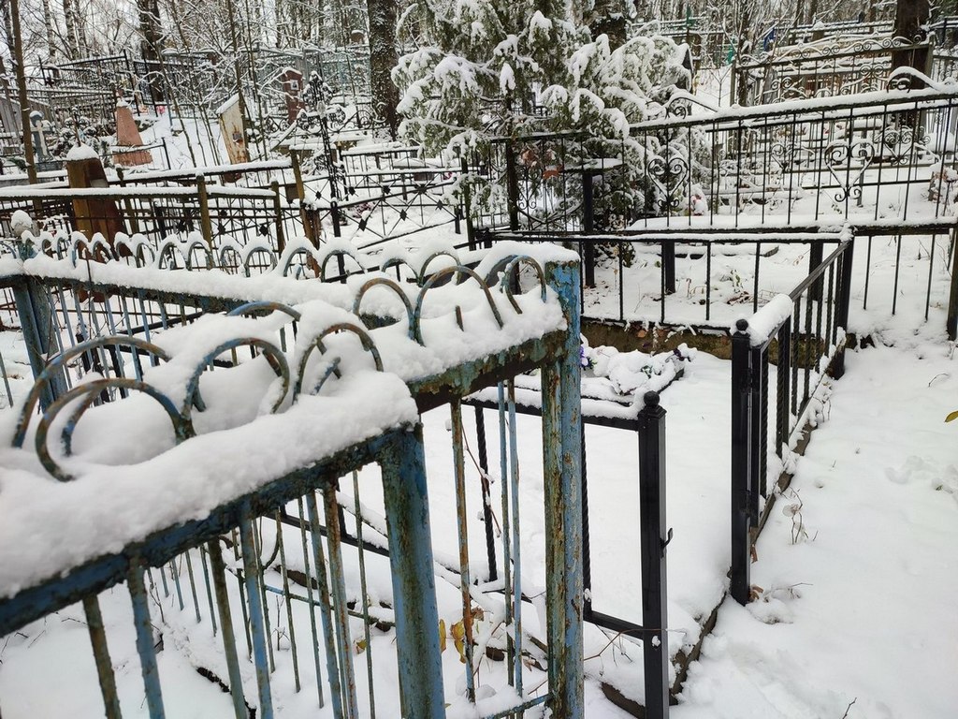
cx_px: 479
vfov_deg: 54.9
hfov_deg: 69.4
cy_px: 360
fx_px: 692
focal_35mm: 25
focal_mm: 6.04
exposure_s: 1/100
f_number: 1.9
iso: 93
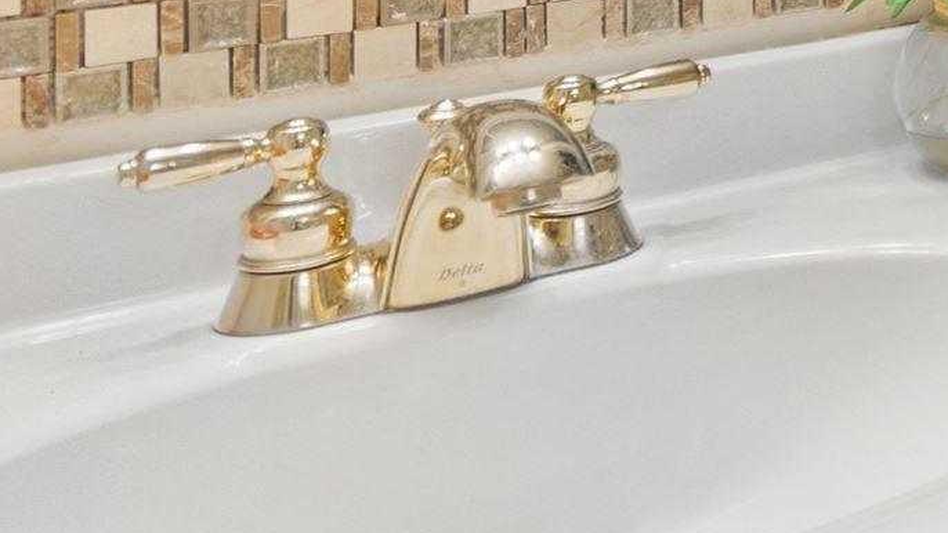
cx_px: 1824
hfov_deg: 19.1
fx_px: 1885
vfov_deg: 14.2
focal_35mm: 75
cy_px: -434
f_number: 4.8
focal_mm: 11
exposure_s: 1.3
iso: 100
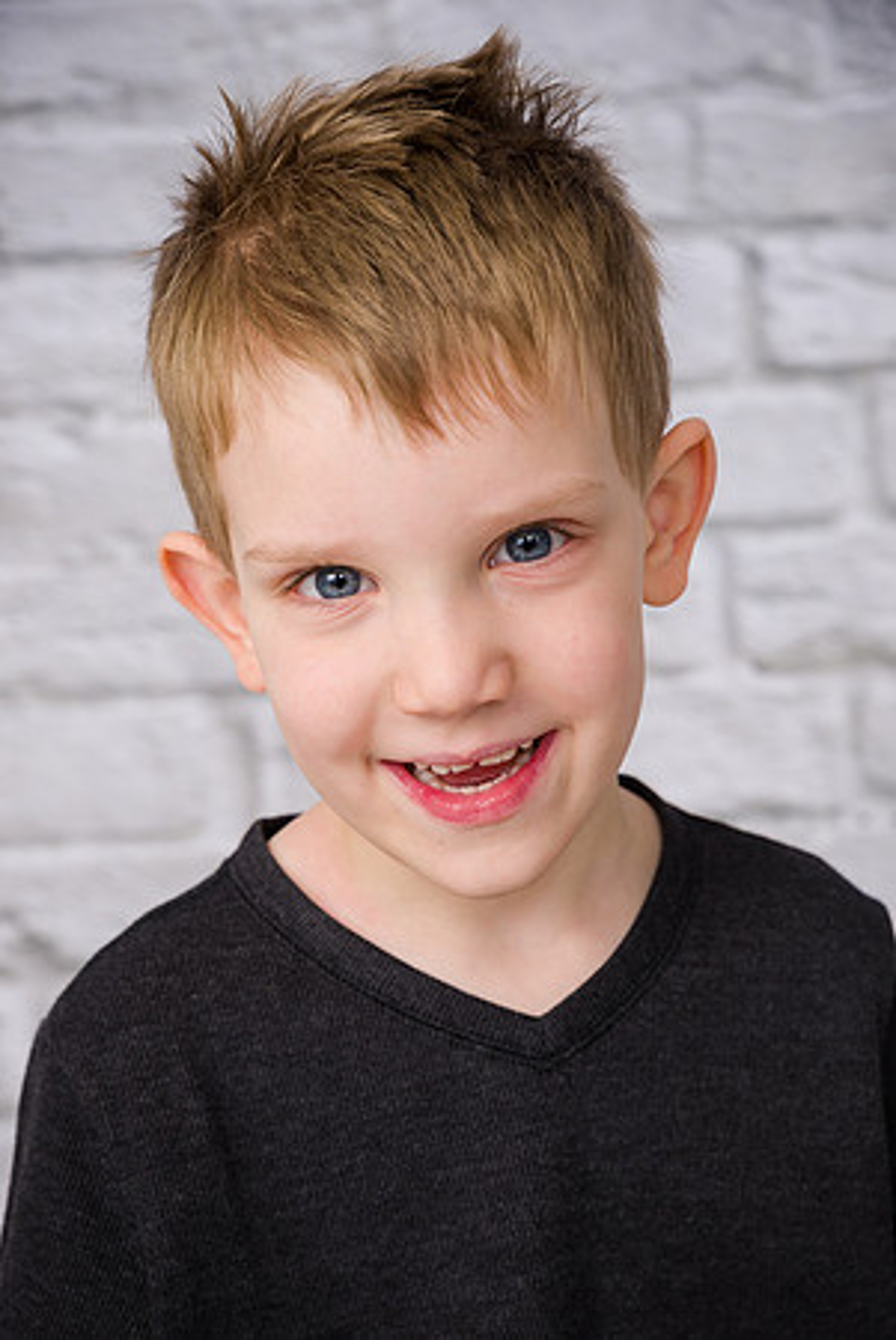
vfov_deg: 28.8
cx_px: 448
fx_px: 2607
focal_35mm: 70
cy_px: 670
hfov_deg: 19.5
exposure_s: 1/160
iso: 160
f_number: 8
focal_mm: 70
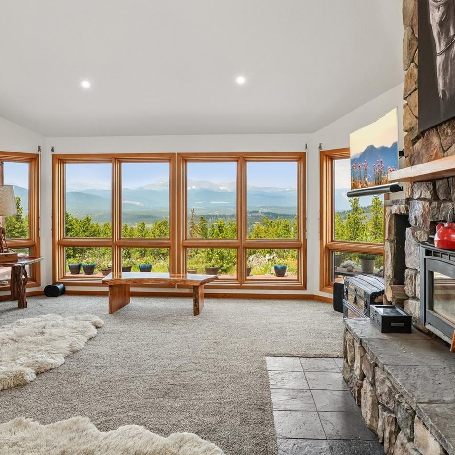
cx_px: 222
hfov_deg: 65.6
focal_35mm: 24
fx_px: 353
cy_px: 205
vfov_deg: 65.5
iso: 100
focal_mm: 11
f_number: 8
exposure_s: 1/45
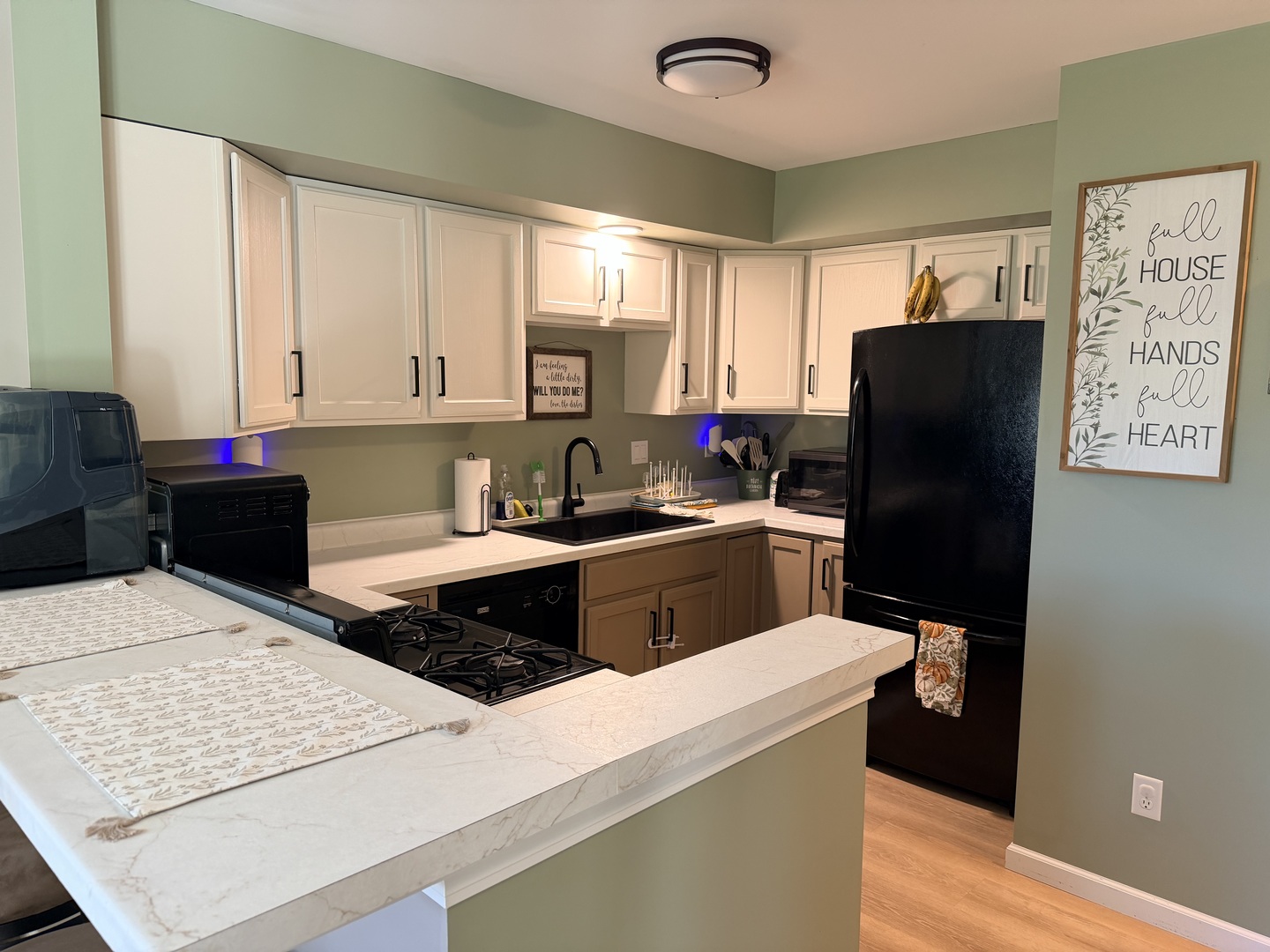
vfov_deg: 56.8
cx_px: 635
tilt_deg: -6.8
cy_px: 476
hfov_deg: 71.6
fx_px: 881
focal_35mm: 24
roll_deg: -0.6
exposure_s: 1/60
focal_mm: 6.76
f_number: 1.78
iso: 160
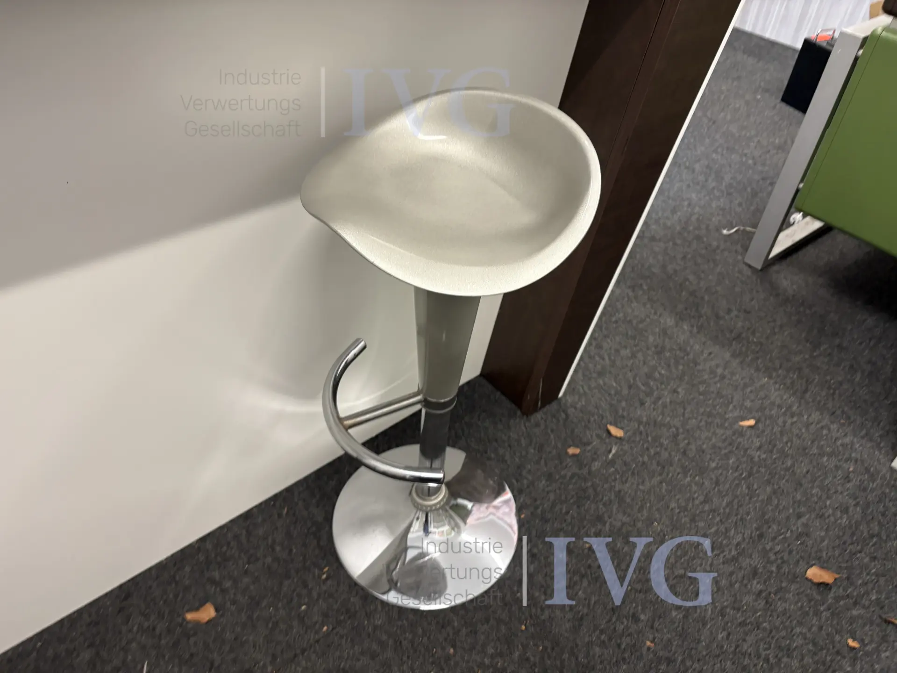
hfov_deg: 67.3
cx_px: 448
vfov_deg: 53.1
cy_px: 336
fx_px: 674
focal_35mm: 26
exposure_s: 1/50
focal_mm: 5.96
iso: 160
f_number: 1.6
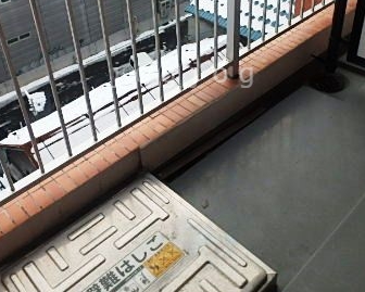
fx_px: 421
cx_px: 185
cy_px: 75
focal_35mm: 39
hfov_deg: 46.8
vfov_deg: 37.4
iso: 125
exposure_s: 1/250
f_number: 3.5
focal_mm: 3.7
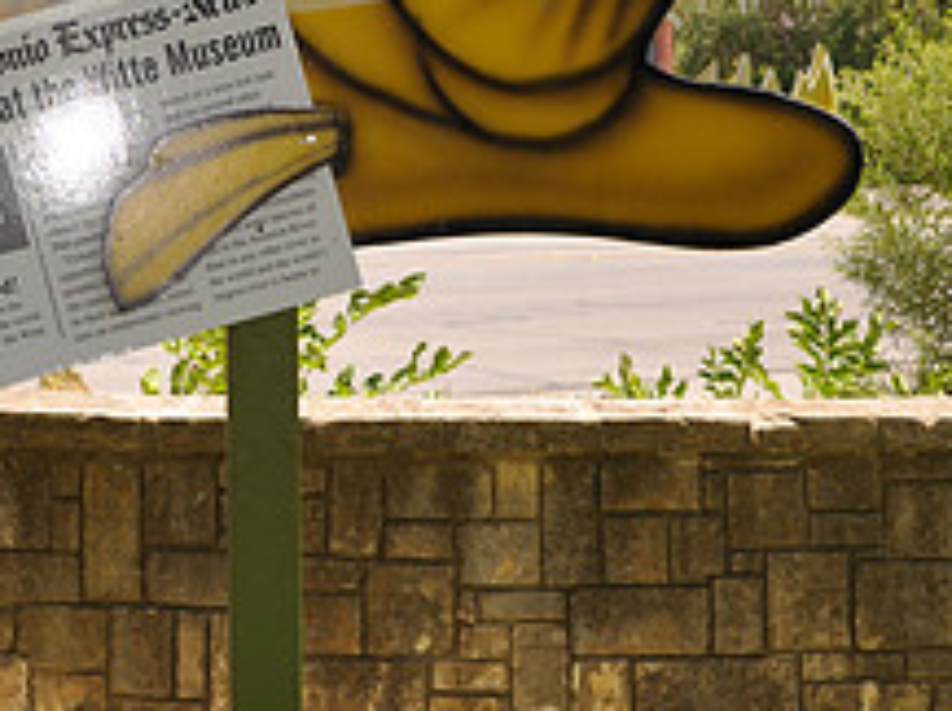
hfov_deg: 17.9
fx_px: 2965
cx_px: 75
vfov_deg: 13.5
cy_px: -7
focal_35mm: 108
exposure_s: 1/200
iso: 200
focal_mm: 28
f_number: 4.5
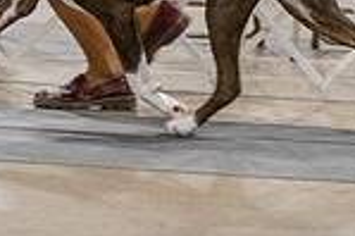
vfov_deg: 2.3
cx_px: 145
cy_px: -209
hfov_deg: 3.5
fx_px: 5752
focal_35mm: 584
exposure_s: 1/250
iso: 6400
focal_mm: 150
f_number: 3.5
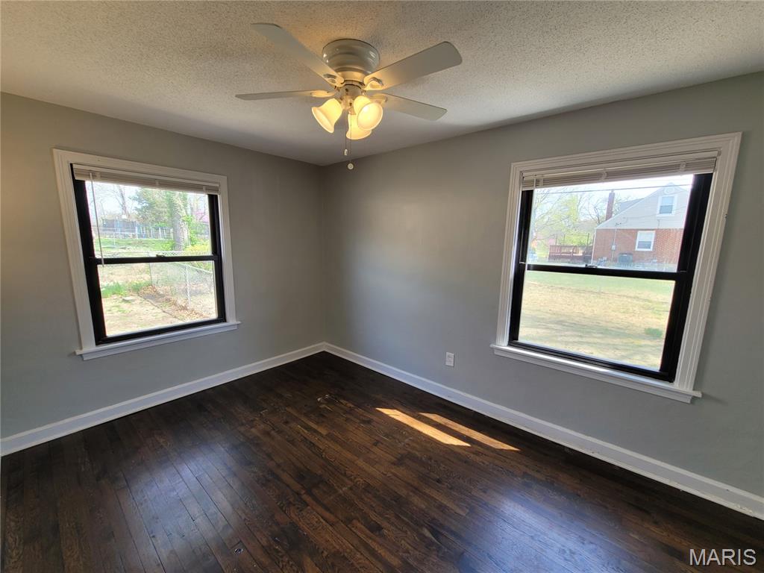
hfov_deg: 106.2
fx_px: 287
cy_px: 286
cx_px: 382
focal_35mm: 13
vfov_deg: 89.9
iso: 64
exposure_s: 1/120
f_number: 2.2
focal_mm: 2.2
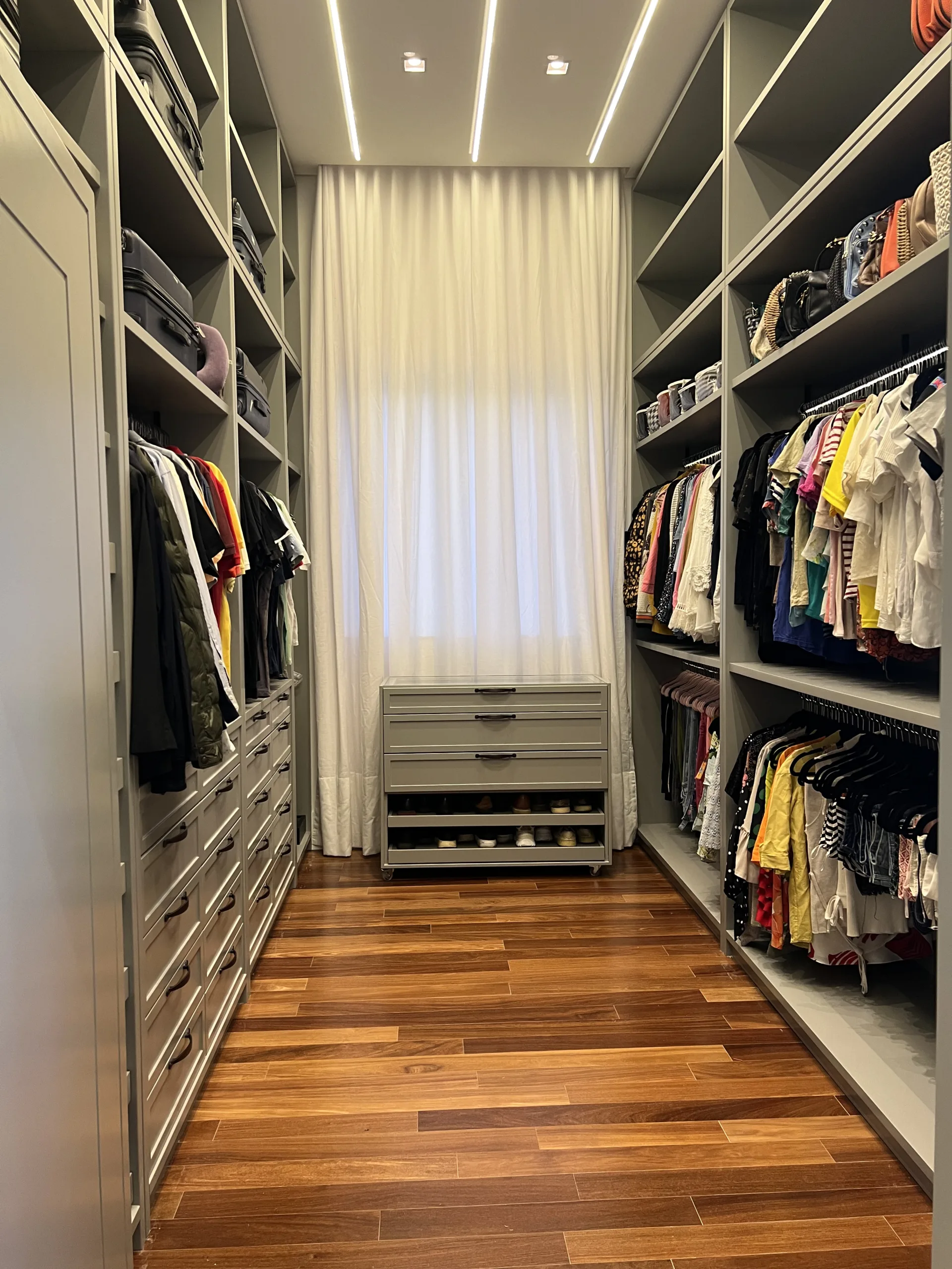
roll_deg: +0.9
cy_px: 634
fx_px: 953
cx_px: 476
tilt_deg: -3.2
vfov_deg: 67.3
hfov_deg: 53.1
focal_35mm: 26
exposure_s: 1/60
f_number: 1.5
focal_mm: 5.7
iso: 100
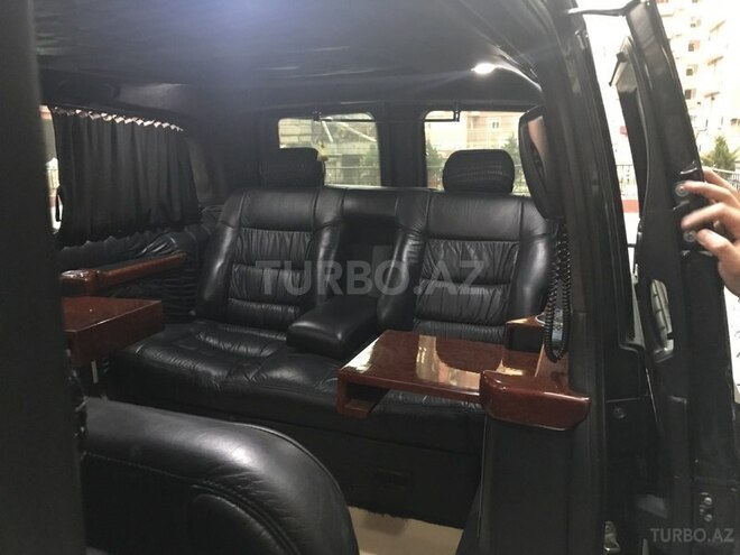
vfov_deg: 49.7
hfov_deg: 63.4
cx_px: 370
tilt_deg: -11.6
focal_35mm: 28
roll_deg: +2.2
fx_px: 599
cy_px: 278
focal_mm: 3.99
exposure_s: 1/4
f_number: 1.8
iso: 100
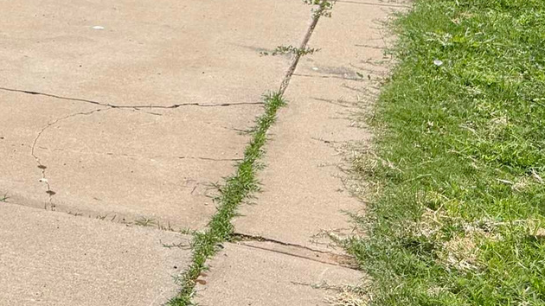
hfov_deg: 20.7
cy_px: -99
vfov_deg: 13.7
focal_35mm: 85
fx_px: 1228
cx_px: -308
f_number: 1.78
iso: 80
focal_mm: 6.76
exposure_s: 1/5319
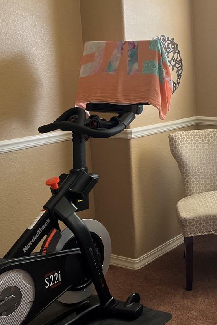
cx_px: 276
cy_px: 144
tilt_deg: -9.8
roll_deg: +0.3
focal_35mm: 54
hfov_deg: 22.6
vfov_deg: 36.8
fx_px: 488
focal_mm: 5.7
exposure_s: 1/121
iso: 125
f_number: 1.5
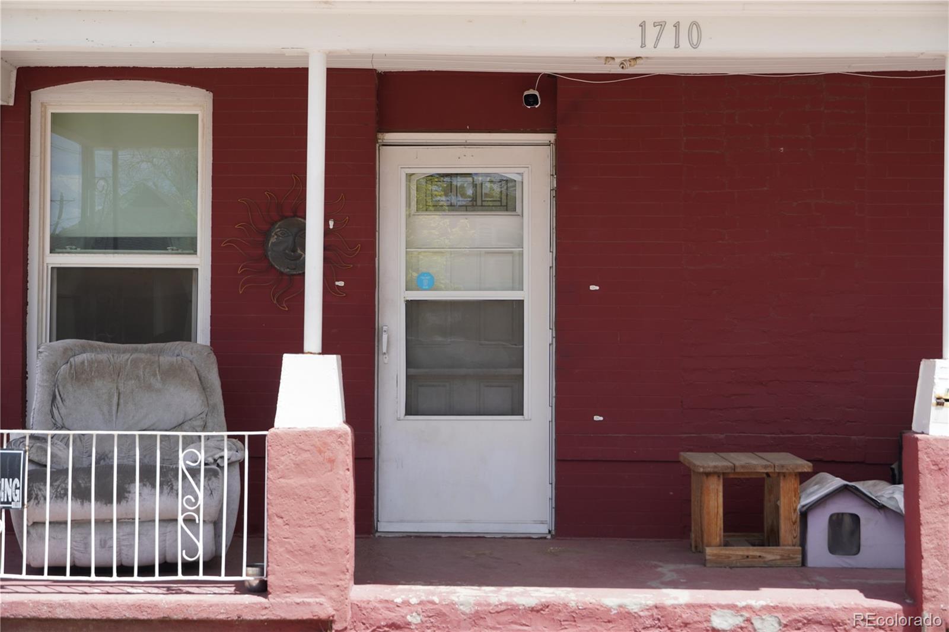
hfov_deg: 31.2
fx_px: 1700
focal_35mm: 64
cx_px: 474
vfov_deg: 21.1
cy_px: 316
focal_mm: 43
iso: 100
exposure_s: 1/250
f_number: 5.6
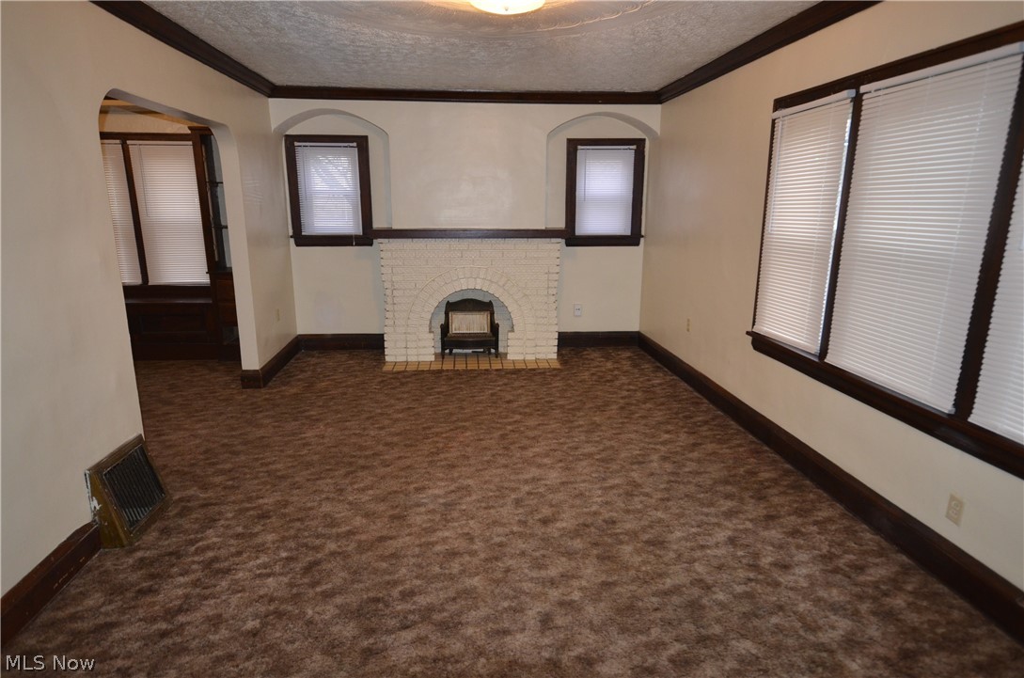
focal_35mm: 21
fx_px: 596
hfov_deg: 81.3
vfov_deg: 59.3
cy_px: 339
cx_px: 512
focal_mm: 14
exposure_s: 1/60
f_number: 4.8
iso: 800
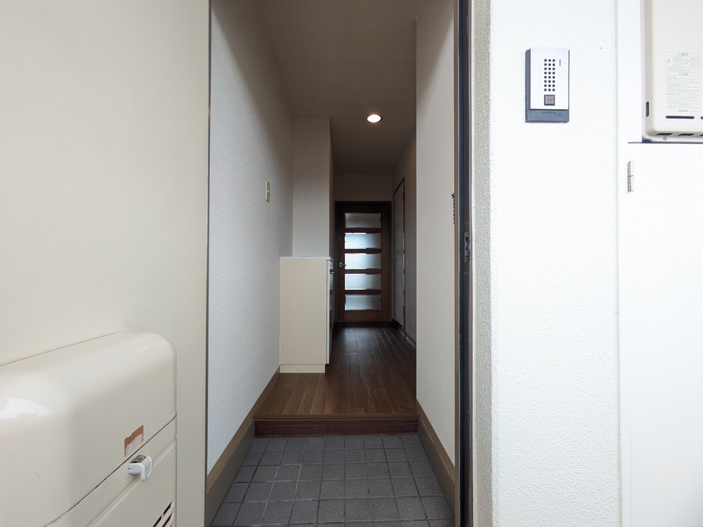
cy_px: 264
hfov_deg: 102.1
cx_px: 352
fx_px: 284
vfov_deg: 85.7
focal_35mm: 14
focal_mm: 1.83
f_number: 2.2
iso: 49
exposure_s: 1/176
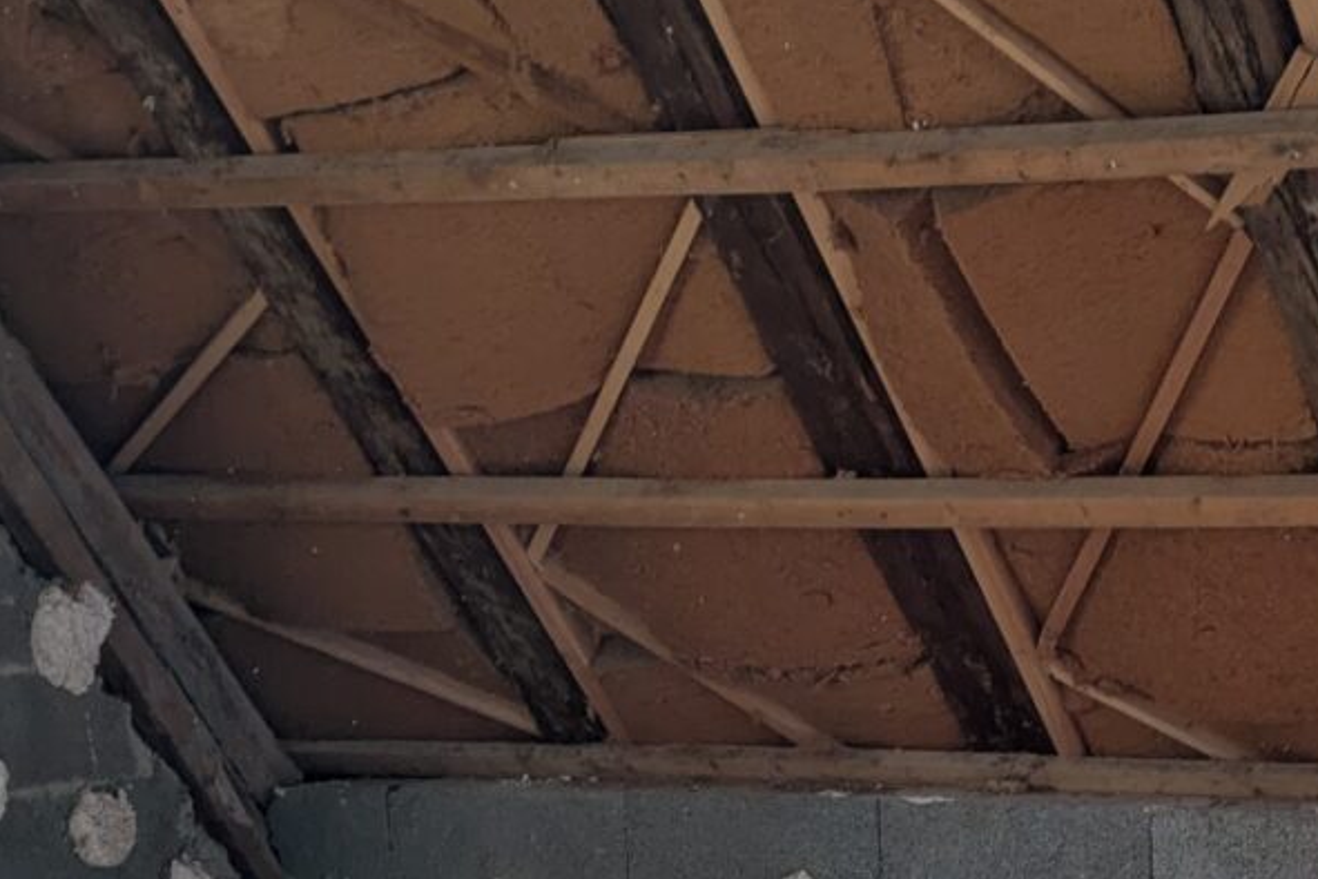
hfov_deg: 22.9
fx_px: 3222
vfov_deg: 14.9
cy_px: 1129
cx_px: 1012
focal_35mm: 88
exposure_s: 1/50
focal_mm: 5.43
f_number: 1.89
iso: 165
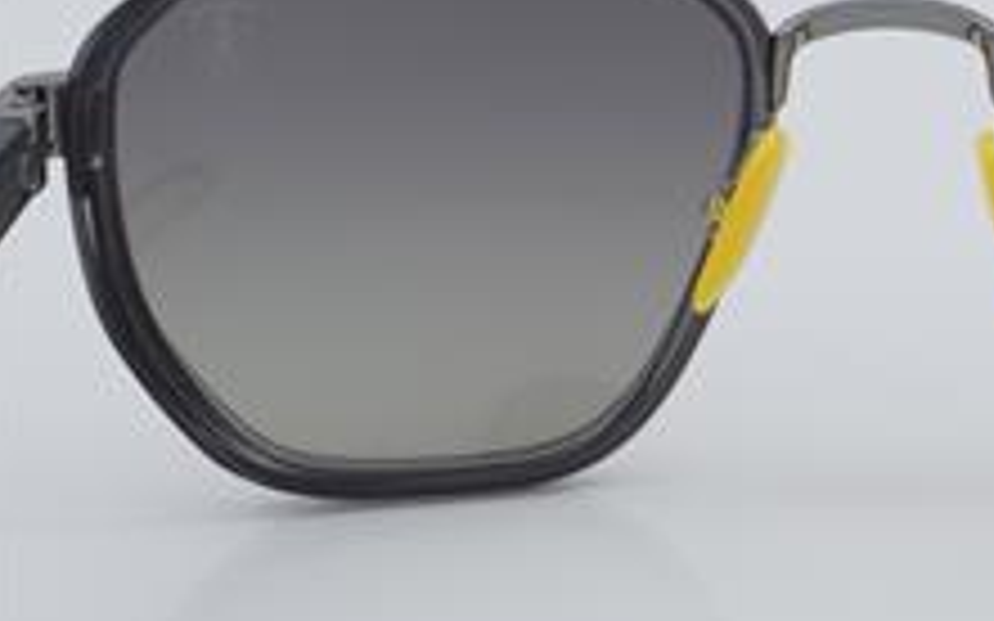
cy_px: 135
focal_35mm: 152
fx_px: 4114
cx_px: 886
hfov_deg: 13.7
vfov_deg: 8.6
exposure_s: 1/4
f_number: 32
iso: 100
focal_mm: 55
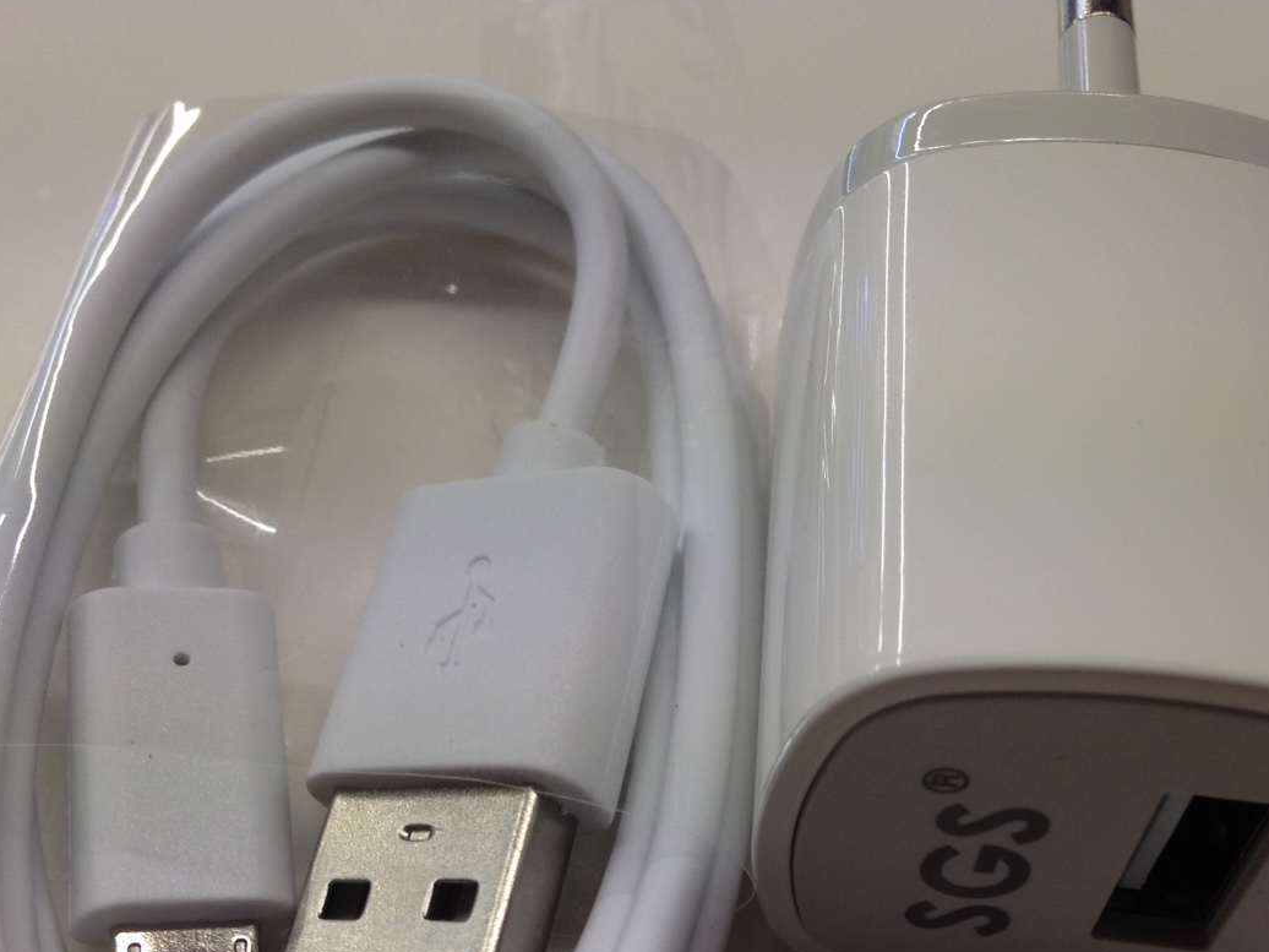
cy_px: 679
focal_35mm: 52
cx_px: 641
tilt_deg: -52.6
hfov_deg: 36.8
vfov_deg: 27.7
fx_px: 1906
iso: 50
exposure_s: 1/30
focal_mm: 4.12
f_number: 2.4
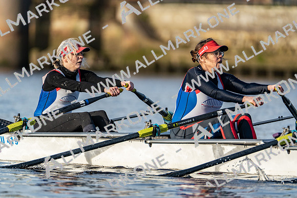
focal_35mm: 600
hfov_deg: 3.4
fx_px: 4951
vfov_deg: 2.3
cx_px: 148
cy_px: 99
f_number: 6.3
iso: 800
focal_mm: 600
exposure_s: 1/2000
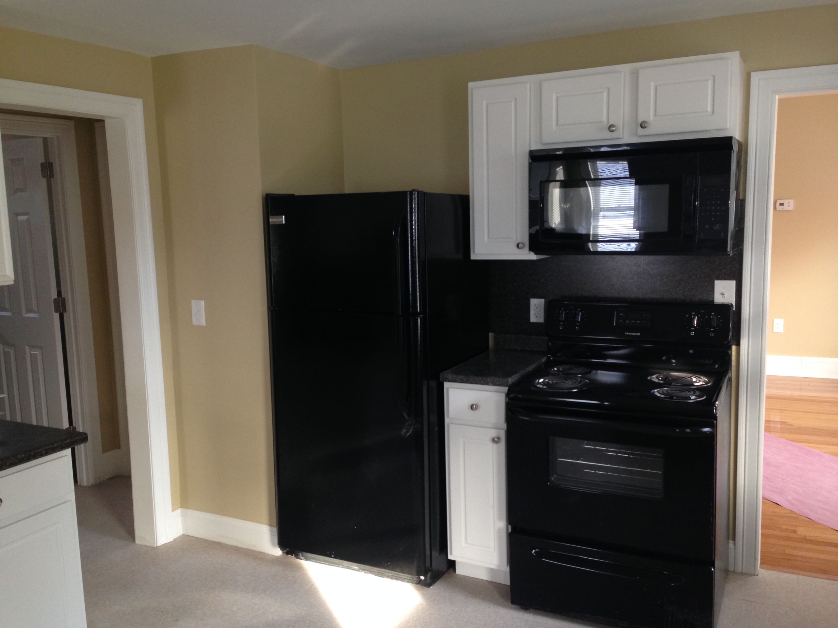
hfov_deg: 55.4
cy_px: 314
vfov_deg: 42.9
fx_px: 799
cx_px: 419
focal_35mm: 33
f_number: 2.4
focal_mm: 4.12
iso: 100
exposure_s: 1/20
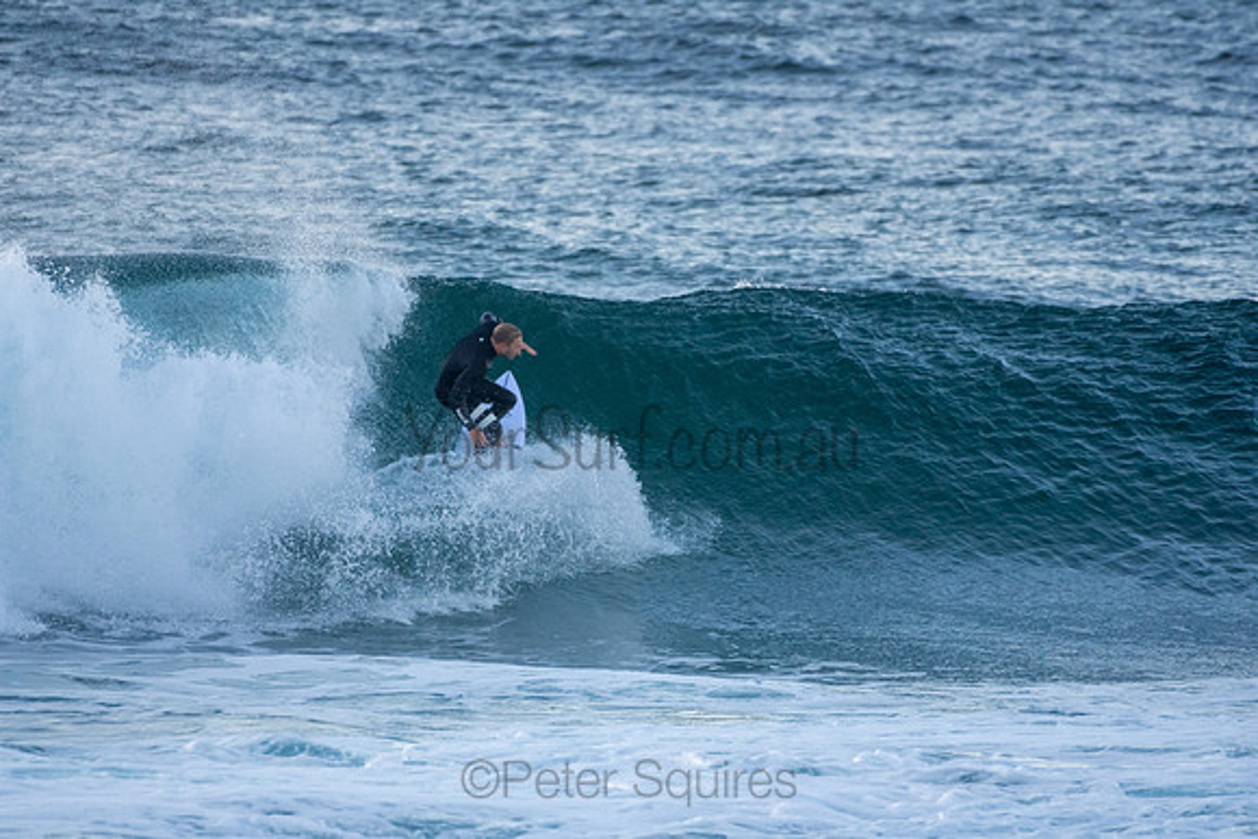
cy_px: 420
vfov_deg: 1.8
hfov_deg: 2.7
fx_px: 26213
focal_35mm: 750
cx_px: 629
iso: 1400
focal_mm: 500
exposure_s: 1/1250
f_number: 5.6
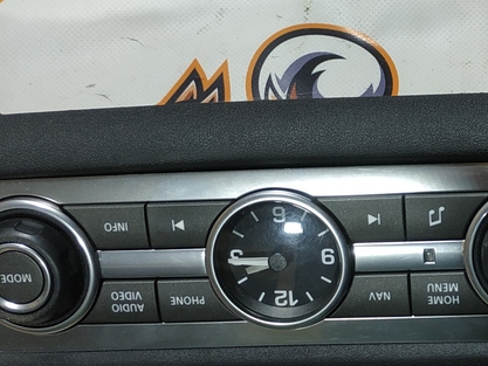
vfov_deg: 21.3
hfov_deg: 27.1
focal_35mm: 69
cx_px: 448
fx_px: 973
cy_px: 185
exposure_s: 1/100
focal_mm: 3.94
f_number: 1.9
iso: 160
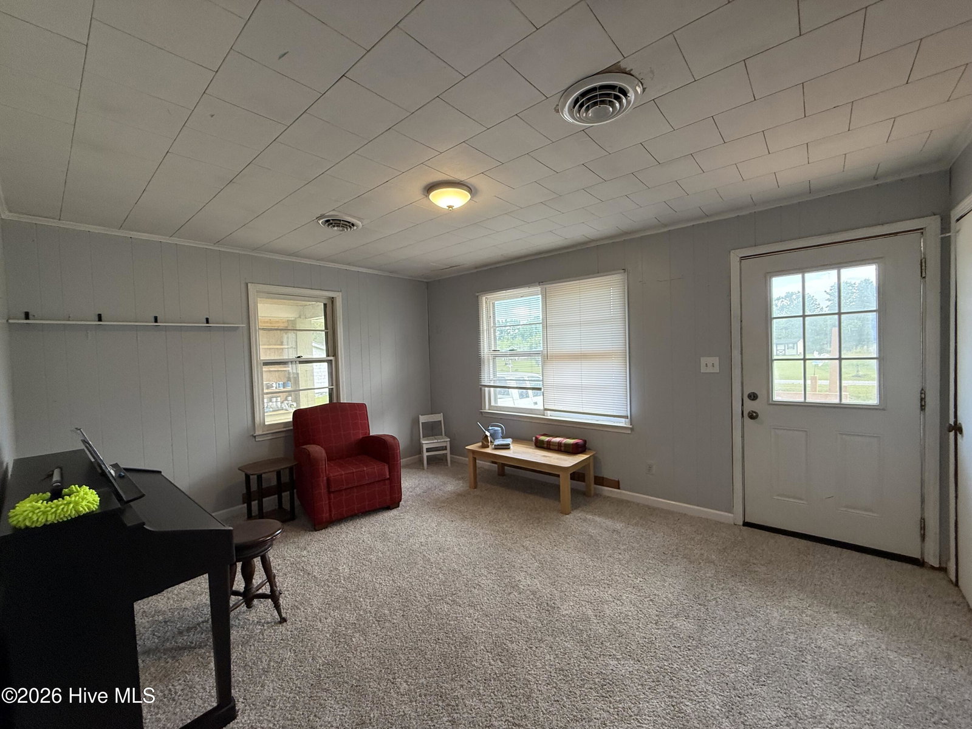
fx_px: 393
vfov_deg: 85.7
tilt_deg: -2.4
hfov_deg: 102.1
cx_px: 486
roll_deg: +2.9
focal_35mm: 14
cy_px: 364
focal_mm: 2.22
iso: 160
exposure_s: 1/120
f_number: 2.2
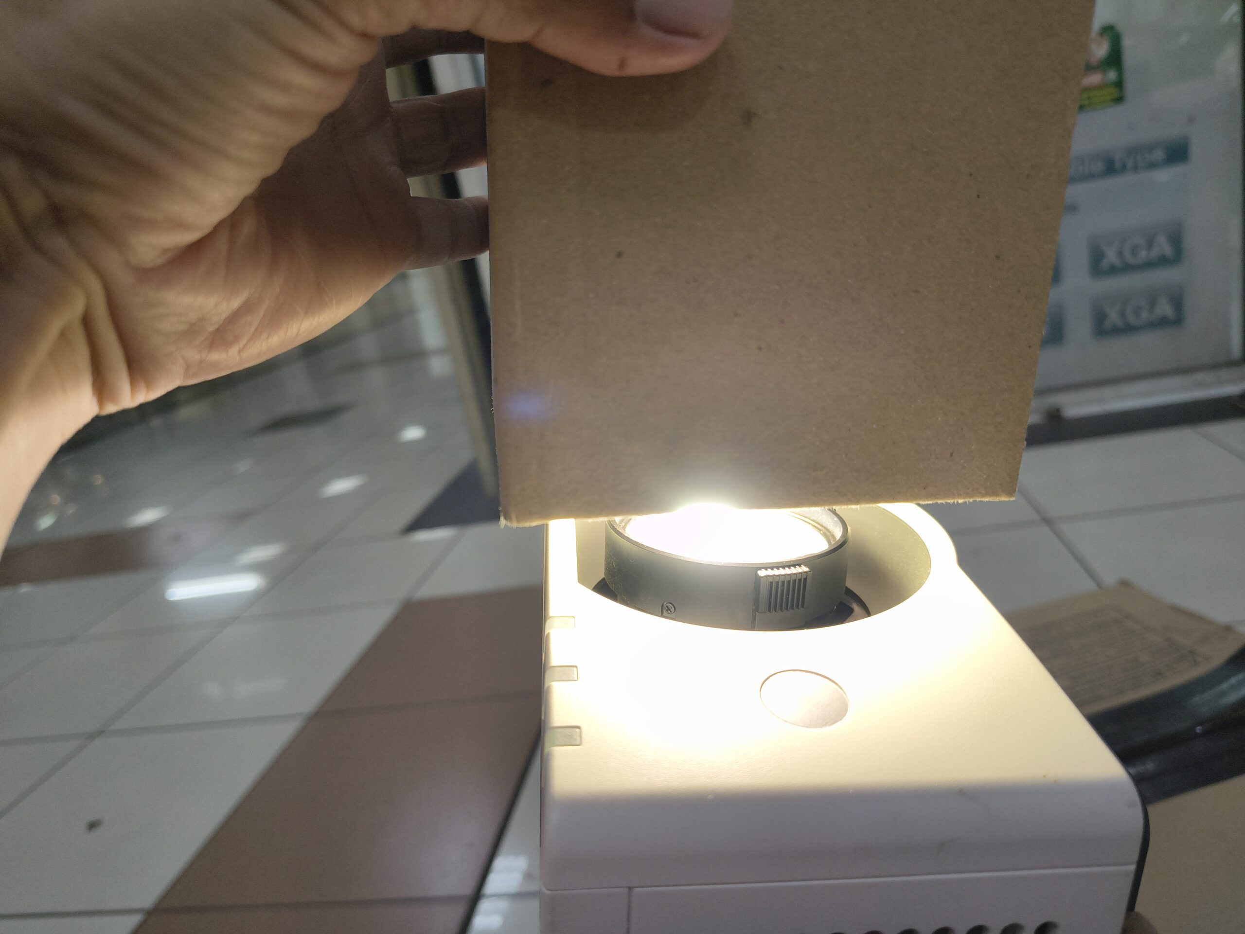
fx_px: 863
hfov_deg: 71.6
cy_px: 467
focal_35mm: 24
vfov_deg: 56.8
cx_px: 622
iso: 196
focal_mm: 5.56
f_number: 1.8
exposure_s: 1/100
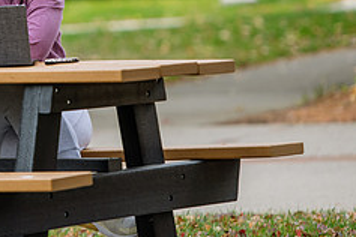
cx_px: -5
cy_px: -35
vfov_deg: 3.4
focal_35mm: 404
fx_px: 3995
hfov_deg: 5.1
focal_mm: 165
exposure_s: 1/320
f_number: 3.2
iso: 160
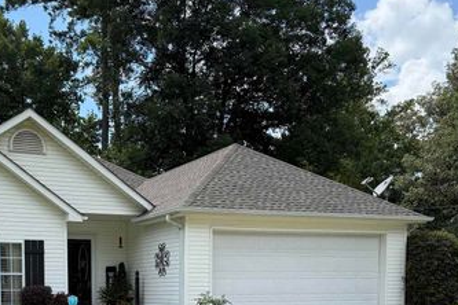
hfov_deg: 38.8
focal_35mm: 50
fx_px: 636
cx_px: 127
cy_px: 335
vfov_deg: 25.1
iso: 100
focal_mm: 6.76
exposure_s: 1/2801
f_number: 1.78
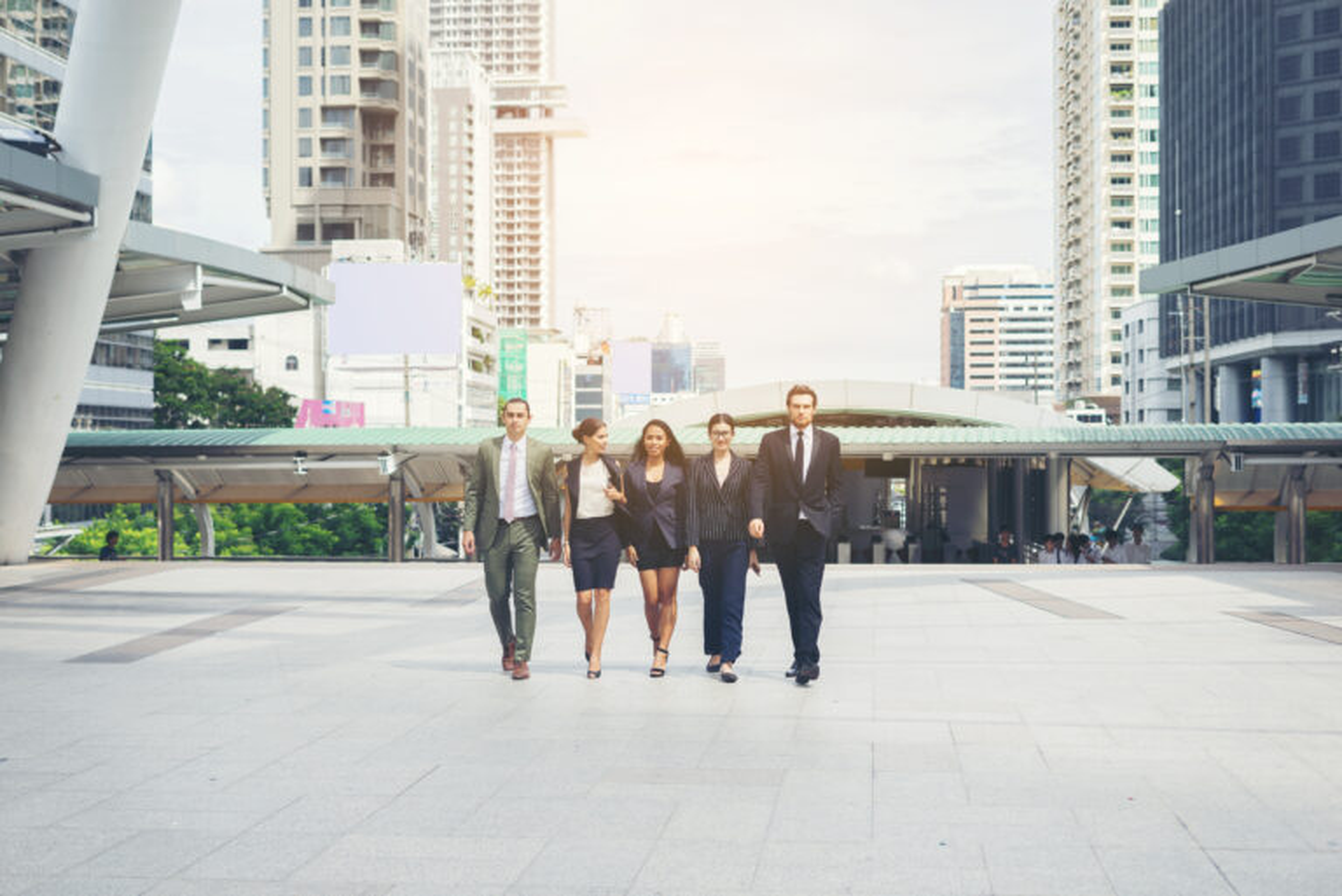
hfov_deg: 39.6
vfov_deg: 27.0
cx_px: 671
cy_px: 448
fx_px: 1865
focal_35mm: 50
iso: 100
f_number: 3.5
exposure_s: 1/640
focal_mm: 50
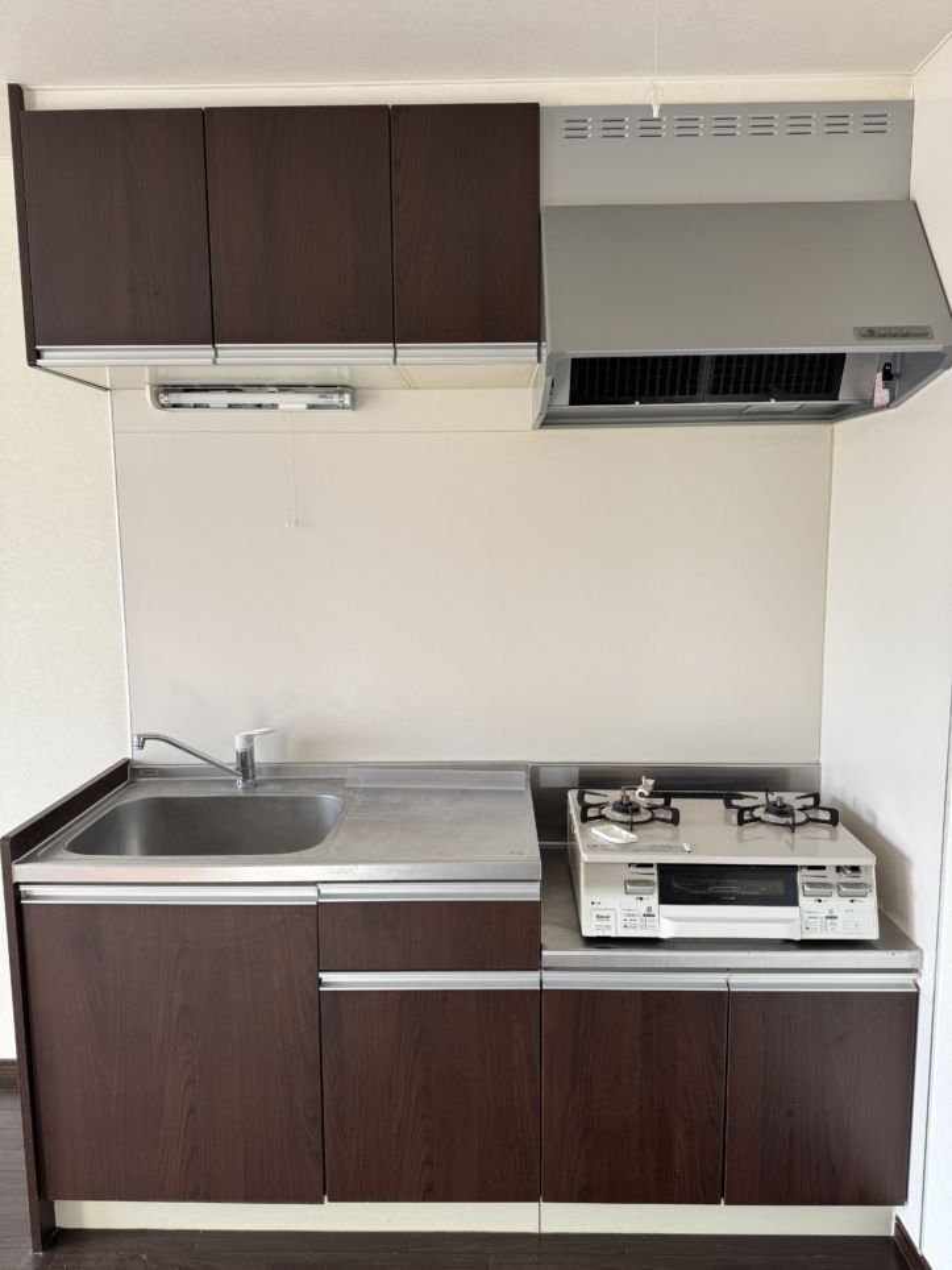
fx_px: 880
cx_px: 476
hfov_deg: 56.8
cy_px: 635
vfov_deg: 71.6
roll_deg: +0.2
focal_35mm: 24
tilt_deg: -6.9
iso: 80
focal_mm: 6.76
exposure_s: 1/121
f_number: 1.78
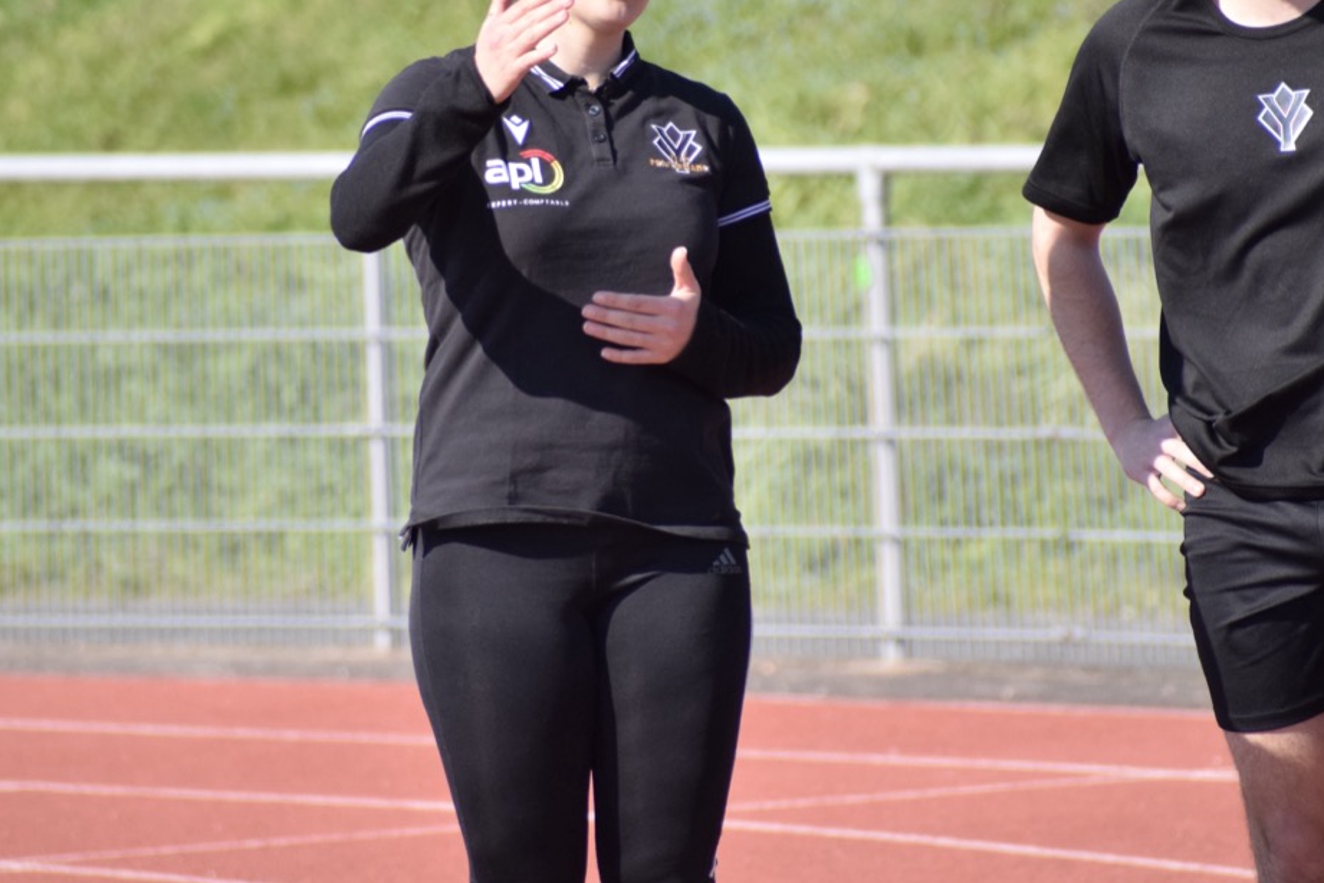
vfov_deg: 2.0
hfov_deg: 3.0
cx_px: 624
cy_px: 313
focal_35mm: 684
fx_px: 25154
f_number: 6.3
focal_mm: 300
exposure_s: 1/1600
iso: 720
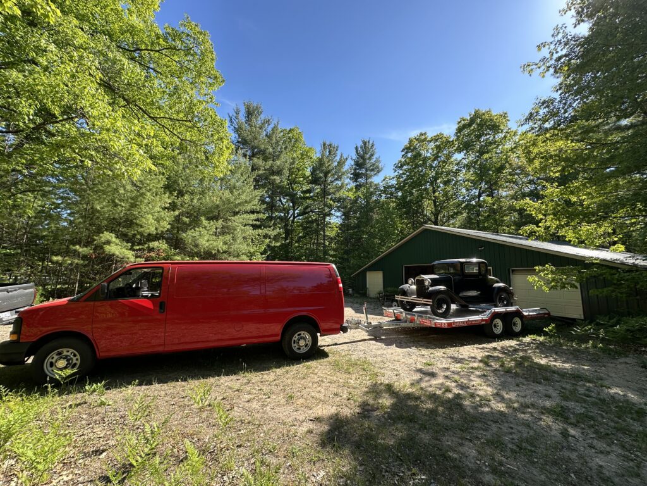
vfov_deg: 85.7
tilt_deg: +7.6
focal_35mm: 14
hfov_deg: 102.1
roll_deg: -0.5
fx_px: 262
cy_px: 243
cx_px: 324
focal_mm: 2.22
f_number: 2.2
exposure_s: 1/413
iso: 40
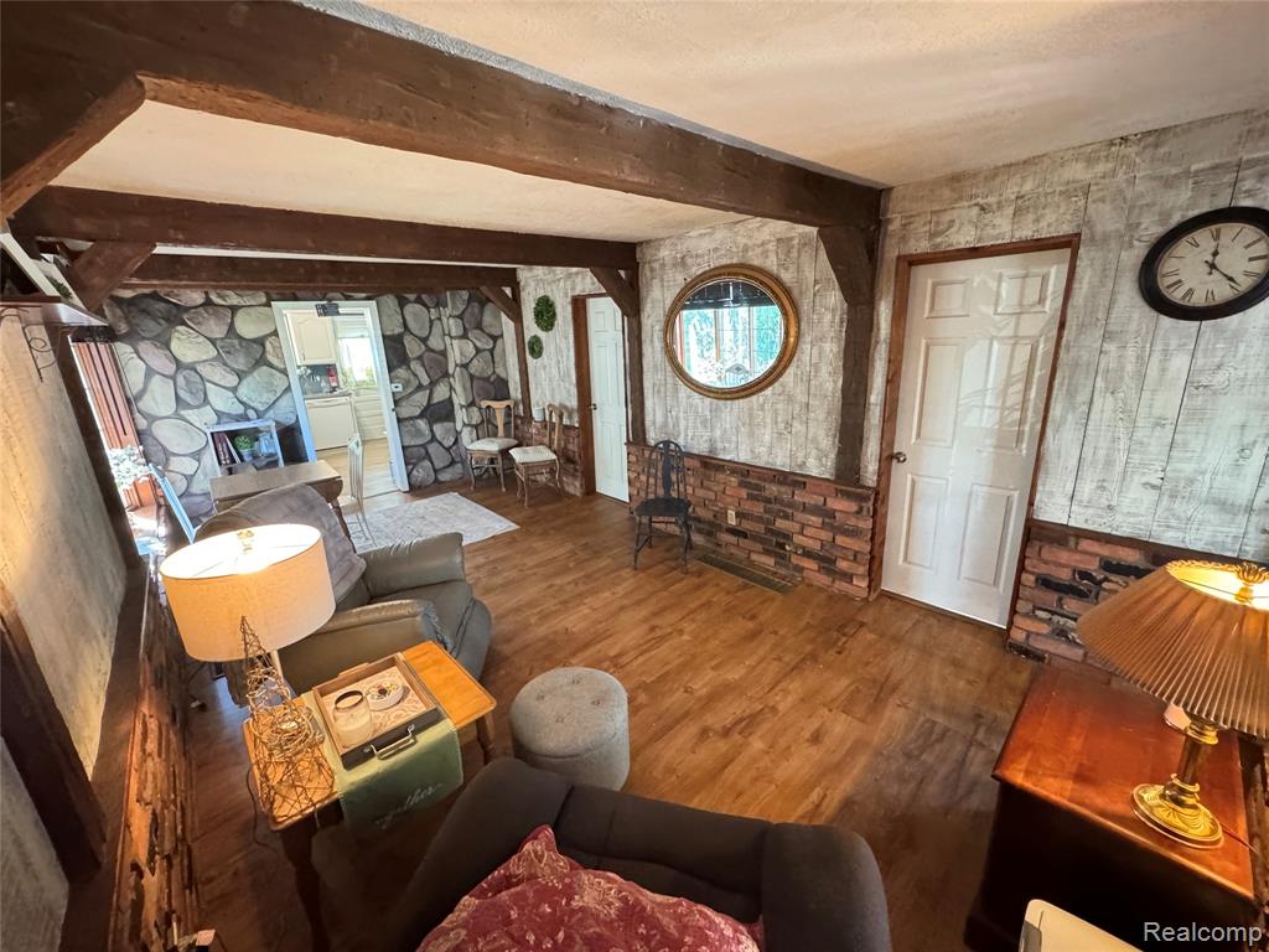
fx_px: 513
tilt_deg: -16.0
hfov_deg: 102.1
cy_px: 476
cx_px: 634
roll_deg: +2.7
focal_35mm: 14
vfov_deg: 85.7
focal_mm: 2.22
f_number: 2.2
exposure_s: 1/40
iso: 1250
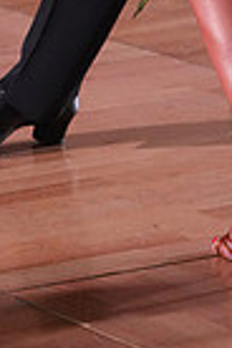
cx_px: 301
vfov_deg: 5.8
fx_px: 3383
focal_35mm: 350
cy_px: -315
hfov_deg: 3.9
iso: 4000
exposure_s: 1/200
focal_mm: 83
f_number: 4.5
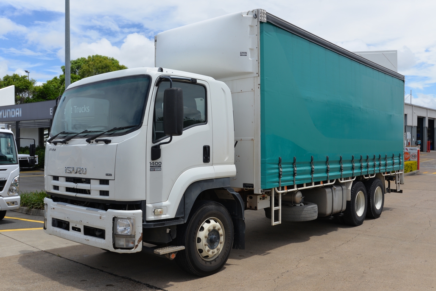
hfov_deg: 54.4
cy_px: 146
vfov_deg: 37.9
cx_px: 218
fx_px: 424
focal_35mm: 35
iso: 100
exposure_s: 1/320
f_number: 9
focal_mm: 35
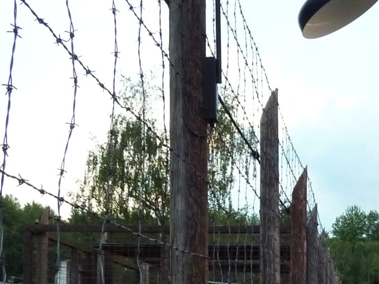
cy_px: 308
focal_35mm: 75
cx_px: 316
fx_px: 821
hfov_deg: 25.4
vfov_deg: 18.9
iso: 320
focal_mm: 4.1
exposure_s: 1/30
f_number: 3.3
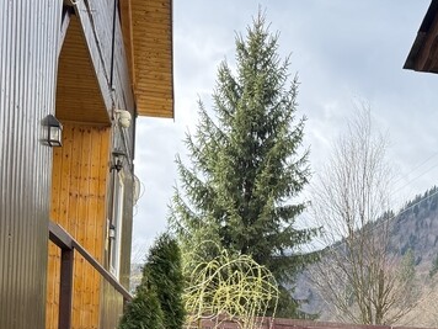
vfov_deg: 19.7
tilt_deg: -1.9
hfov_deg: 27.9
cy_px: 423
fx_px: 873
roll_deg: -3.5
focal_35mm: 69
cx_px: 311
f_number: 1.78
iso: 100
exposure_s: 1/1271
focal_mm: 6.76
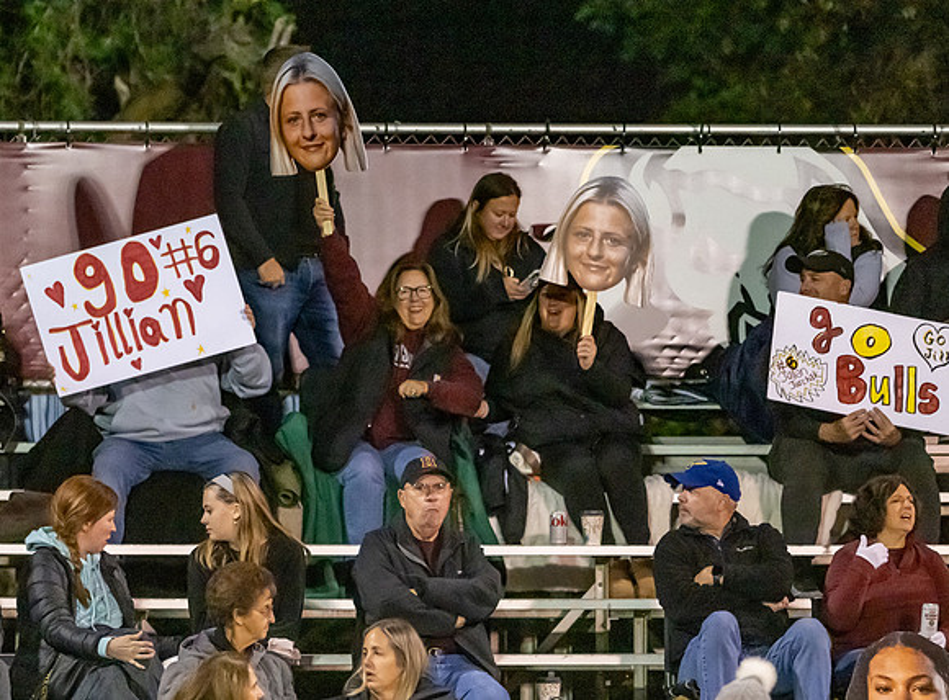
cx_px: 433
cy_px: 417
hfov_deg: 5.1
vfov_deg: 3.8
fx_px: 10693
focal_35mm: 392
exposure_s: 1/640
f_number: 2.8
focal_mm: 300
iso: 25600
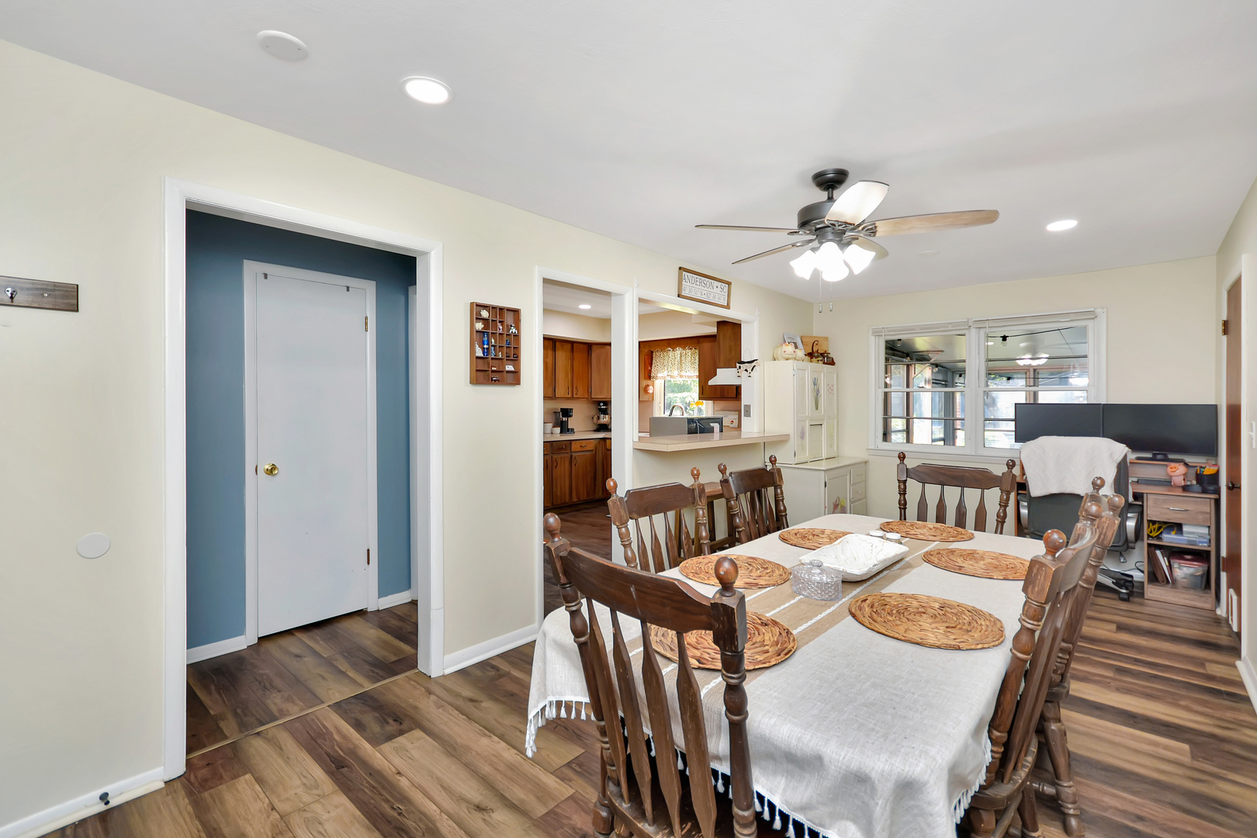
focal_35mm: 15
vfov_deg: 77.3
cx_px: 628
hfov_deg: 100.4
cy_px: 419
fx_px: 524
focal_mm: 10
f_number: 4
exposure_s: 1/60
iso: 200
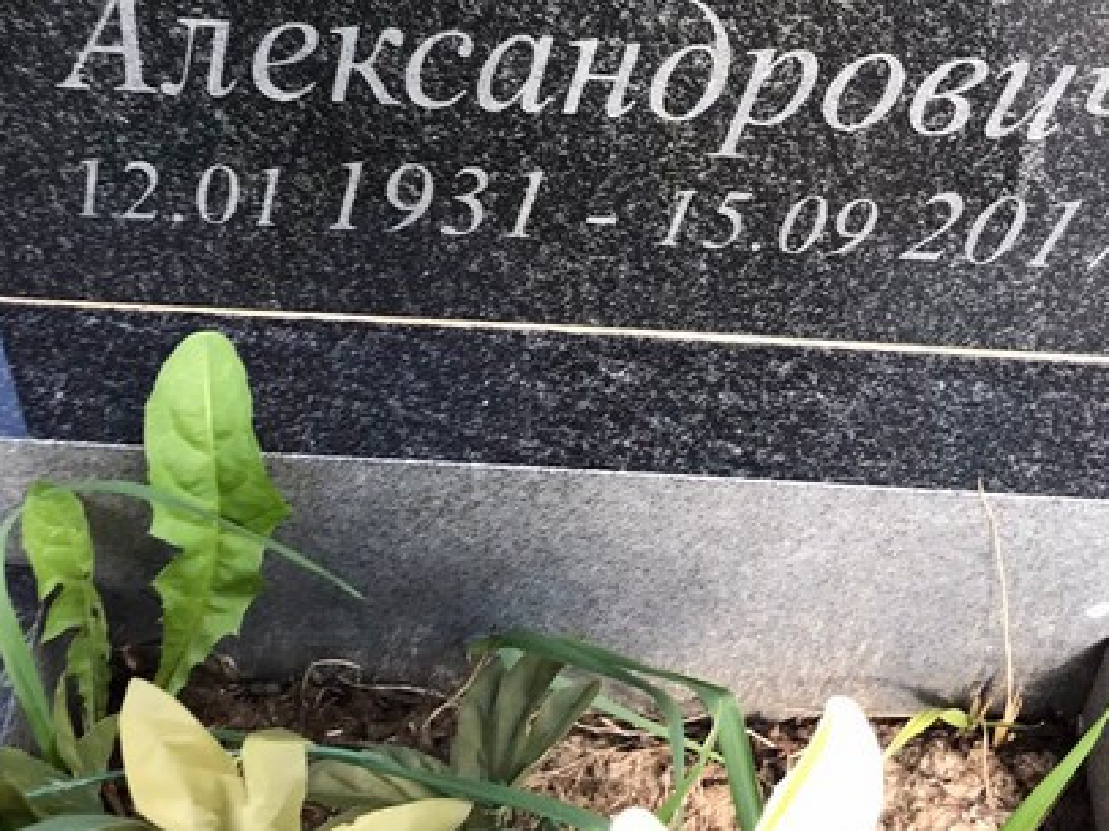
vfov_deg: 25.7
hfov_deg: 34.9
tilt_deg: -42.5
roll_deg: -1.1
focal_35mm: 55
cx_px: 638
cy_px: 90
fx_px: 1762
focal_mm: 3.99
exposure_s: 1/204
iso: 20
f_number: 1.8
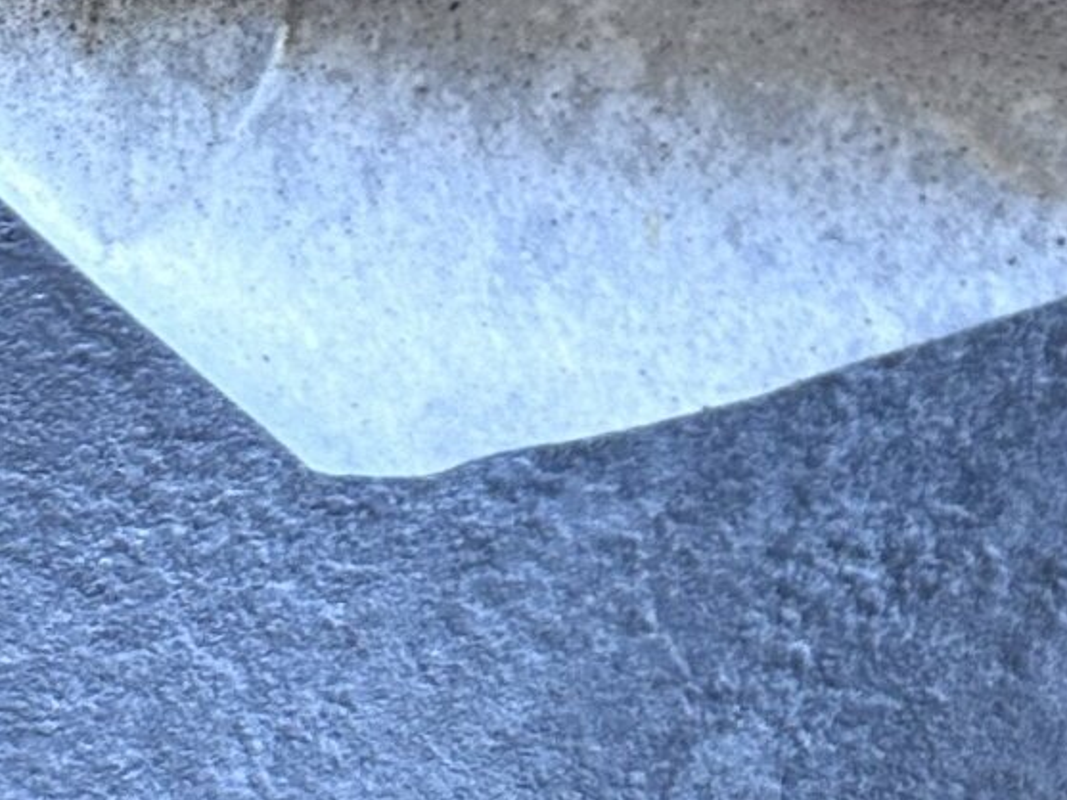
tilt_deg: -76.3
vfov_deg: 9.7
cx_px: 1928
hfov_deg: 14.0
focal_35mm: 125
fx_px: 3854
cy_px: -1412
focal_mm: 6.86
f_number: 1.78
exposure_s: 1/100
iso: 80
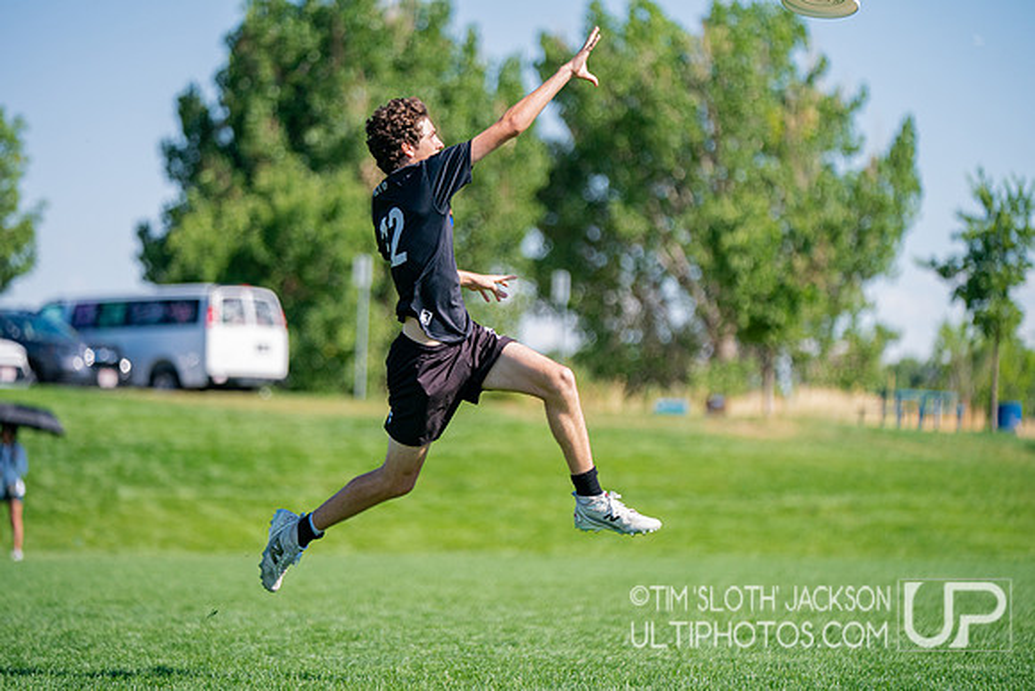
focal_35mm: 171
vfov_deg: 8.0
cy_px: 346
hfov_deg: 12.0
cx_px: 518
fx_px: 4917
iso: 400
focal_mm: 171
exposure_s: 1/5000
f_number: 2.8
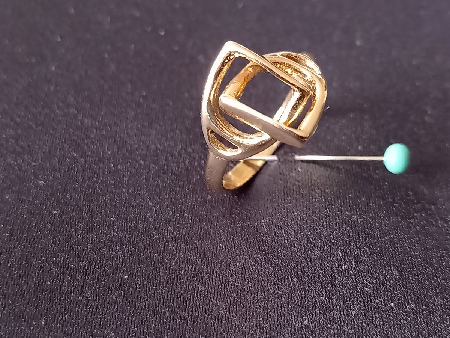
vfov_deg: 29.1
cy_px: 169
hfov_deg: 38.2
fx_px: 650
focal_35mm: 50
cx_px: 225
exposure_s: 1/20
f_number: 1.8
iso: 1046
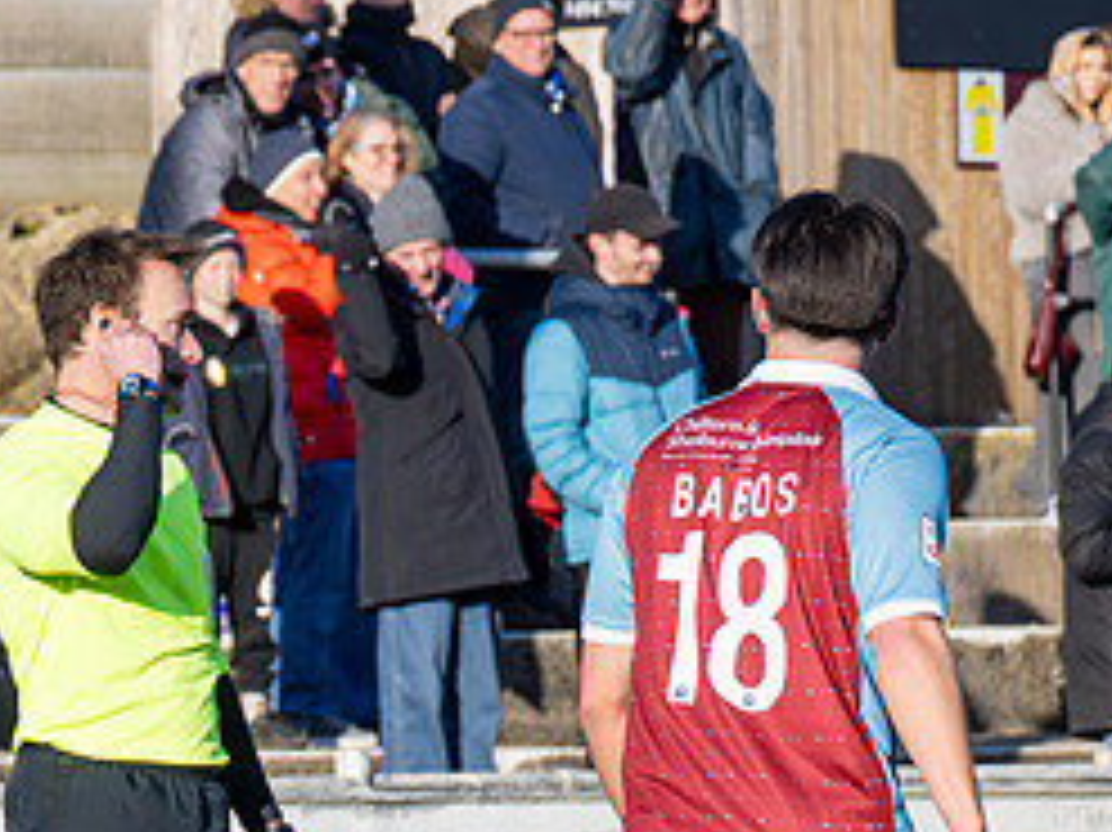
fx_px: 10917
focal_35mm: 340
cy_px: 1093
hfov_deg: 5.8
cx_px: 61
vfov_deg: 4.4
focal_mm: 71
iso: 800
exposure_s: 1/6400
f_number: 4
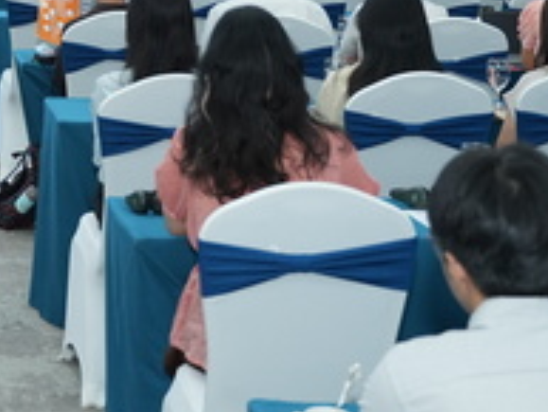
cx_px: -125
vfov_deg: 13.3
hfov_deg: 17.6
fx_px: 1676
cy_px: -193
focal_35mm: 106
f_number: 2.8
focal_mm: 29.5
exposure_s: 1/160
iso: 800
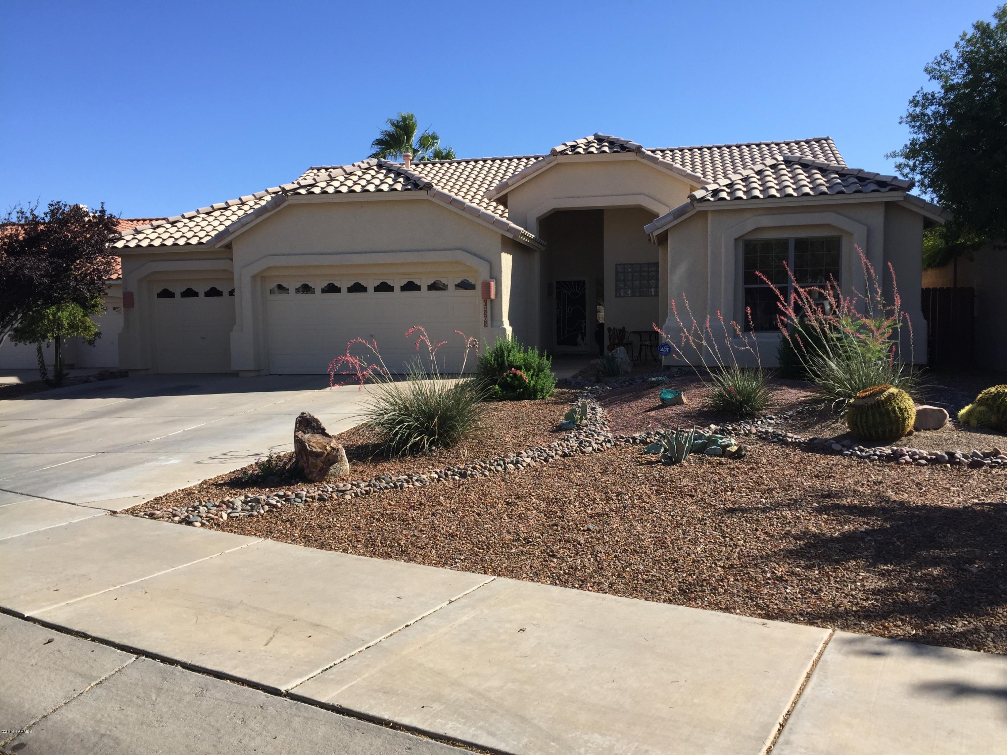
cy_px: 378
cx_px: 504
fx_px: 844
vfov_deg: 48.2
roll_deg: +1.1
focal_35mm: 29
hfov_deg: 61.7
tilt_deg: -5.3
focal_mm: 4.15
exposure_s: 1/1319
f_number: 2.2
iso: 32
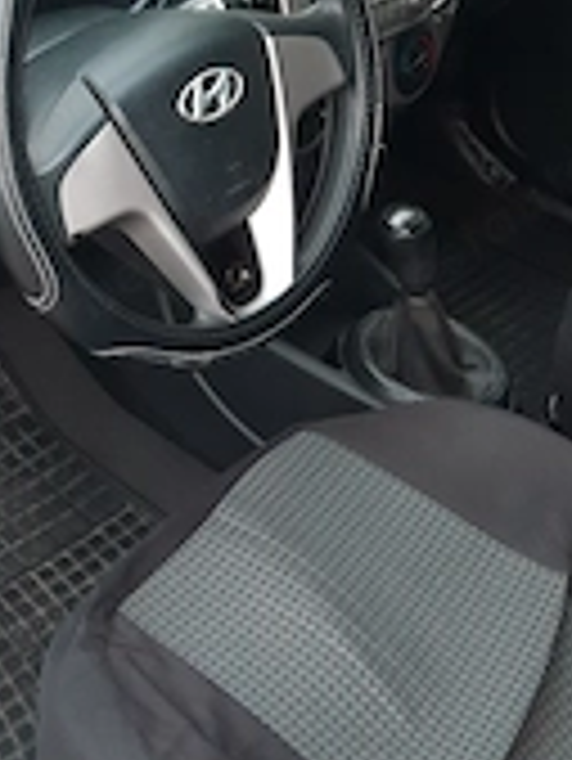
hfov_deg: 24.4
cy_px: 288
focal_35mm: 59
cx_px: 104
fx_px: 1298
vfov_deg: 32.5
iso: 320
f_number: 2
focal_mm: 4.6
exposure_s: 1/33
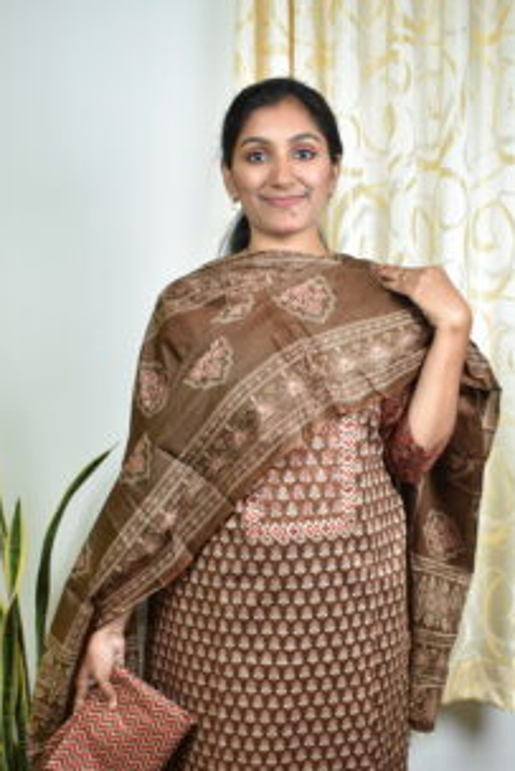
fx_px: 857
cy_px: 474
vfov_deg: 48.1
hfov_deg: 33.4
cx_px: 279
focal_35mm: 40
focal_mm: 18
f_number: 4.5
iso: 200
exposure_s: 1/40
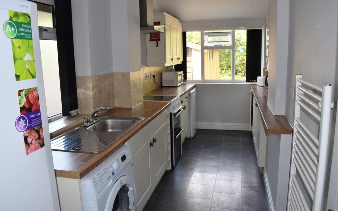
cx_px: 171
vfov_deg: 44.5
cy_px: 102
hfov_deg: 66.5
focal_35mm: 28
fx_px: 258
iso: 500
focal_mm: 18
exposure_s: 1/125
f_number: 5.6
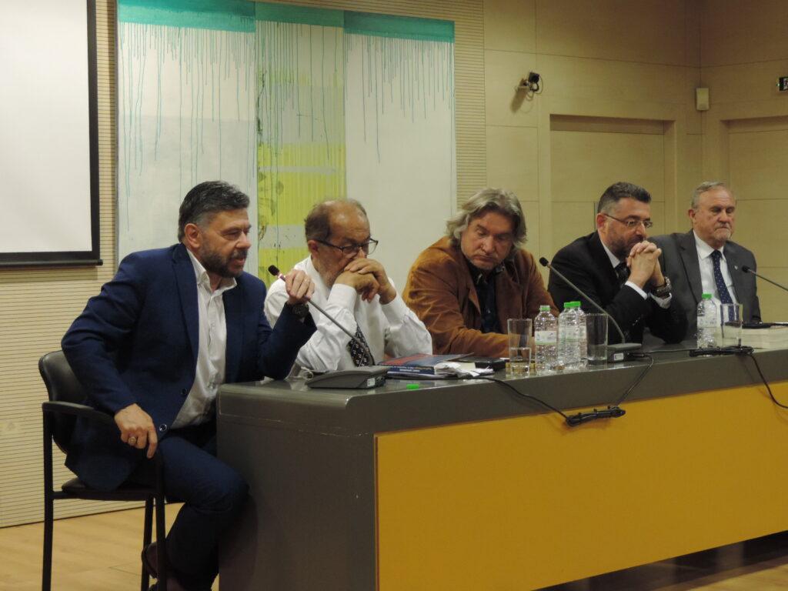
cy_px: 296
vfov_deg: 19.6
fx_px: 1707
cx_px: 394
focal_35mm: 75
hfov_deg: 26.0
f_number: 3.9
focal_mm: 13.3
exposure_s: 1/25
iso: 560
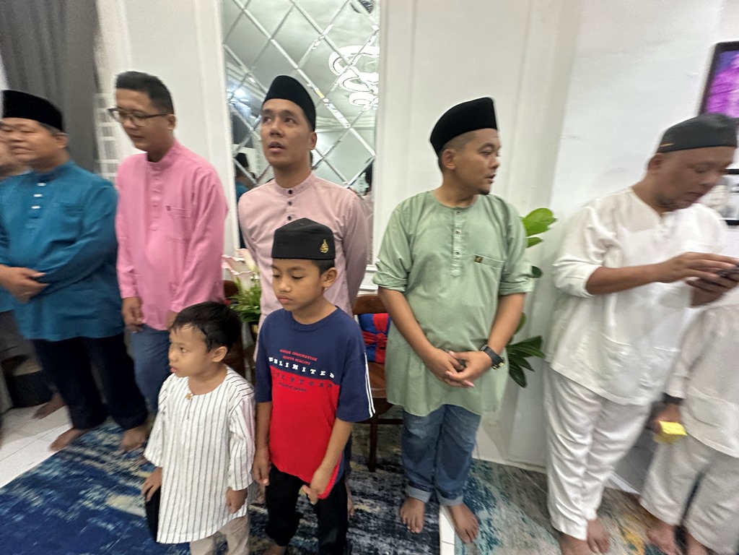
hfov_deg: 102.1
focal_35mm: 14
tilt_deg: -16.3
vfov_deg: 85.7
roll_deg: +2.8
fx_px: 299
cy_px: 278
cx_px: 370
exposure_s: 1/50
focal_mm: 2.22
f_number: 2.2
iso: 500
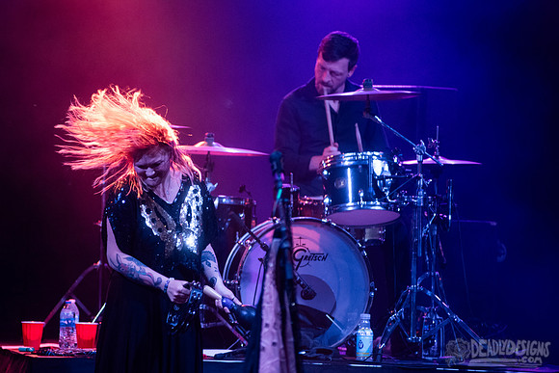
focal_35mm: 261
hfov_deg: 7.9
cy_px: 189
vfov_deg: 5.3
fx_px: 4052
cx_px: 202
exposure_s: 1/400
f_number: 3.2
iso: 2500
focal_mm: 200
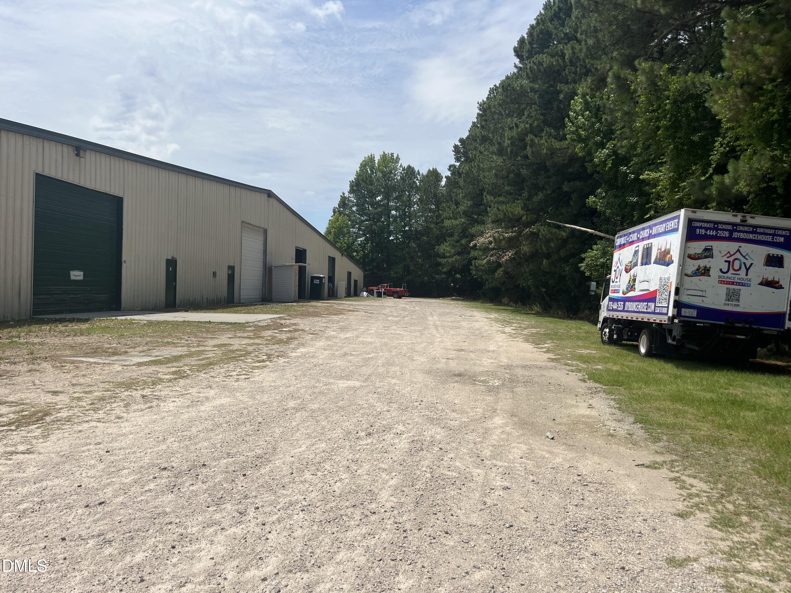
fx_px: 594
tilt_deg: -1.4
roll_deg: -0.7
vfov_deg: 53.1
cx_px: 396
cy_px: 296
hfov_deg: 67.3
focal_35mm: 26
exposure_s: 1/7353
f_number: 1.6
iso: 50
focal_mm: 5.1
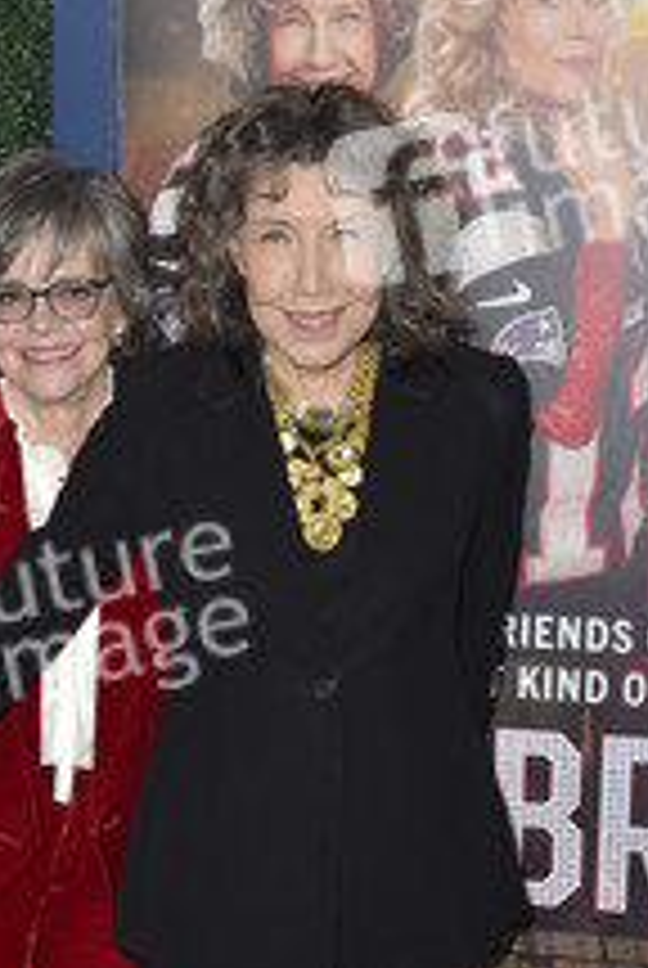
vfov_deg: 21.4
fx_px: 2503
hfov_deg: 14.7
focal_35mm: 93
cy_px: 855
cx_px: 151
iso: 400
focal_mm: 50
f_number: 6.3
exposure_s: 1/250
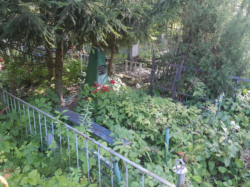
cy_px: 94
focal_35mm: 26
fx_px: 188
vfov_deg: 53.1
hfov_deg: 67.3
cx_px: 125
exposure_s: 1/100
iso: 100
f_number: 1.7
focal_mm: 4.32
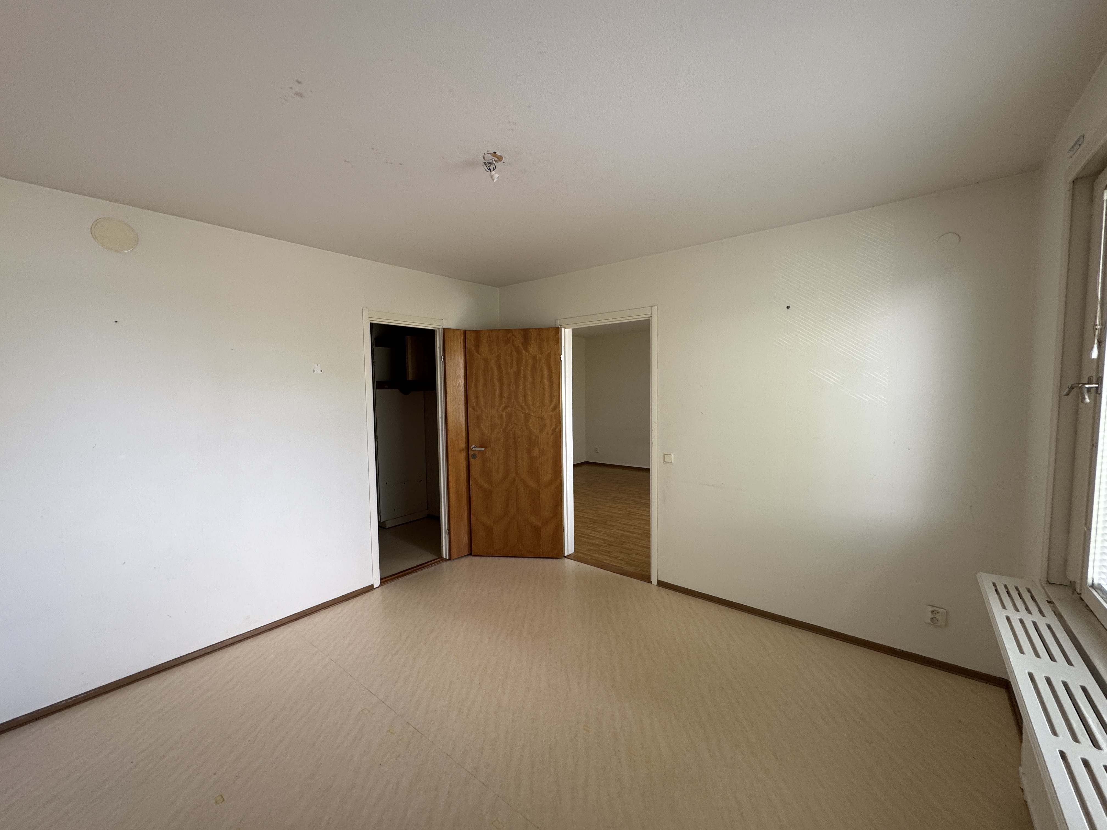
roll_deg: +0.5
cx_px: 554
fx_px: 448
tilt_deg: -3.2
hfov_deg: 102.1
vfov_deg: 85.7
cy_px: 415
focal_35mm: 14
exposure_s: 1/99
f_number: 2.2
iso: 160
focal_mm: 2.22
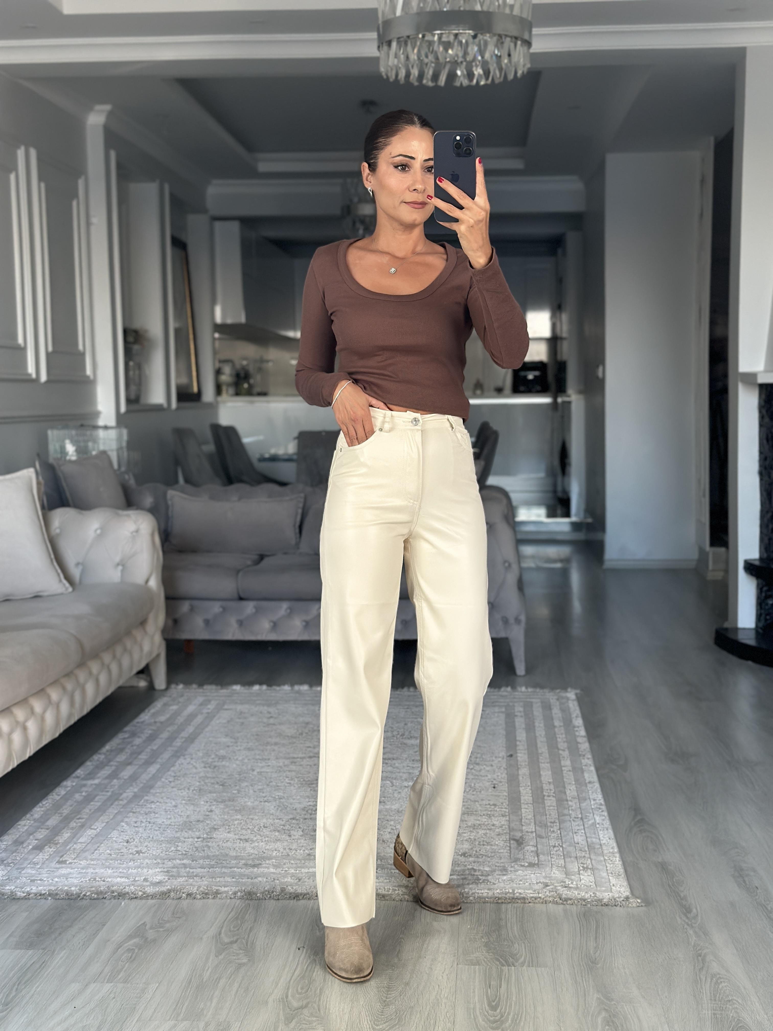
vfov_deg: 39.7
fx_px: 1429
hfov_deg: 30.3
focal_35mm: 48
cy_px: 516
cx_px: 386
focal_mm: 6.86
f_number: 1.78
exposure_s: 1/78
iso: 125
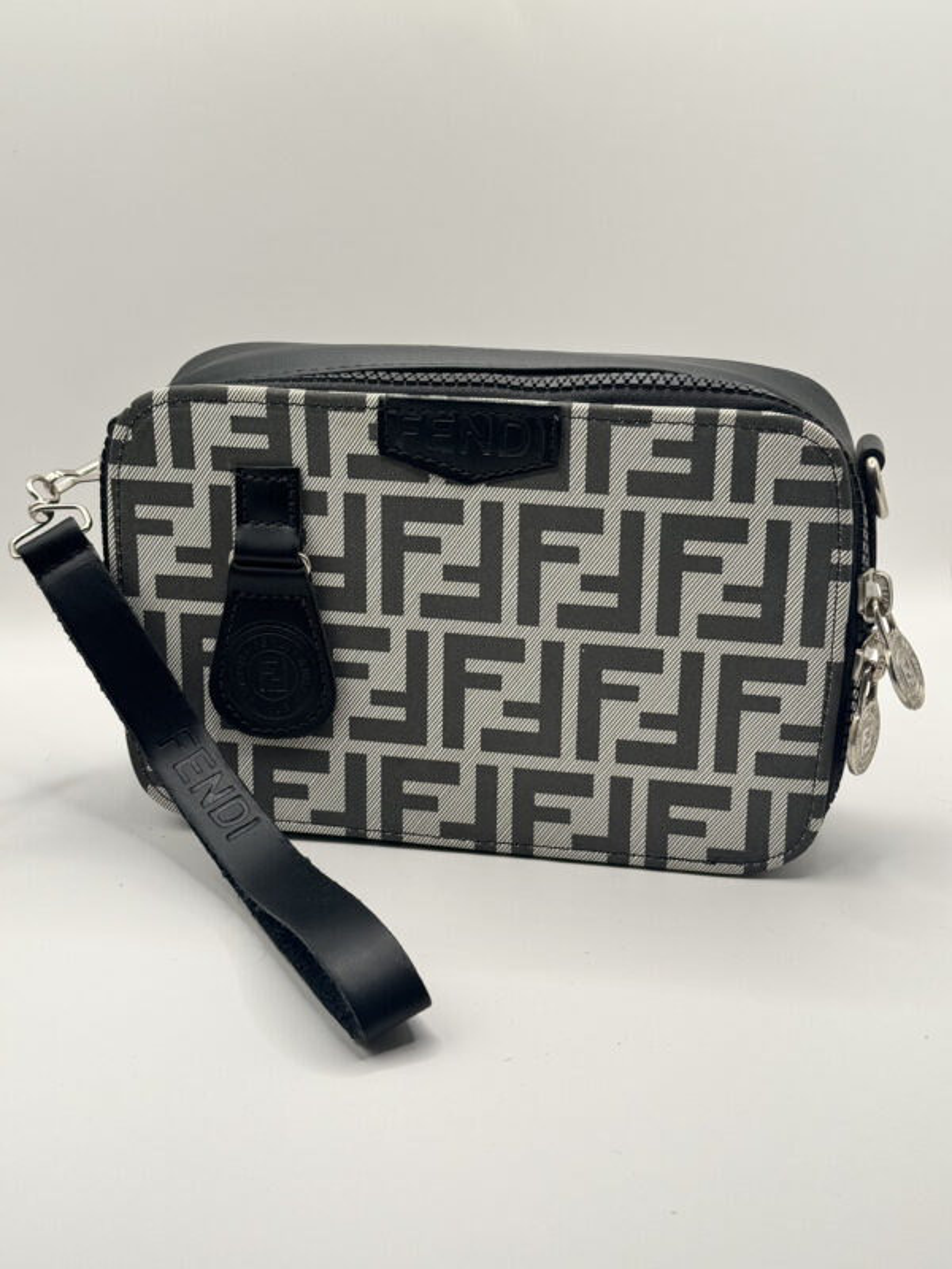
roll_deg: +1.2
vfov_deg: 39.7
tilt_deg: -21.6
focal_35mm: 48
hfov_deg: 30.3
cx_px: 476
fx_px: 1760
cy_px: 634
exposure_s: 1/227
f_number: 1.78
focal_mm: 6.76
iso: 80
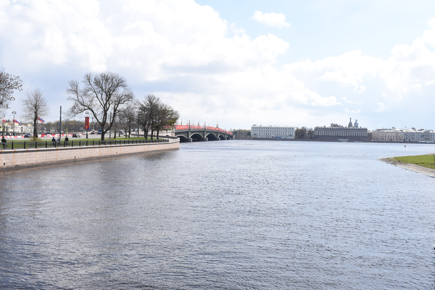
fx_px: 435
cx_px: 218
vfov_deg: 36.9
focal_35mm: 36
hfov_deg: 53.1
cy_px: 145
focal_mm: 24
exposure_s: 1/800
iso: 800
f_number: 14
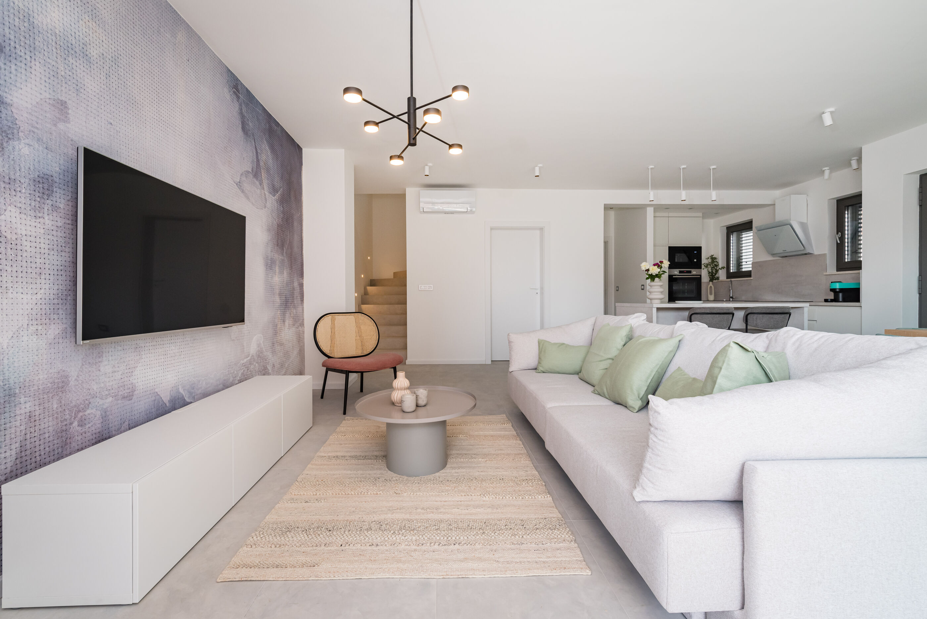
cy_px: 310
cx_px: 464
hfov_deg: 100.4
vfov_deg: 77.4
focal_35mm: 15
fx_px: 386
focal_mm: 15
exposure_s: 1/200
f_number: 8
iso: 800
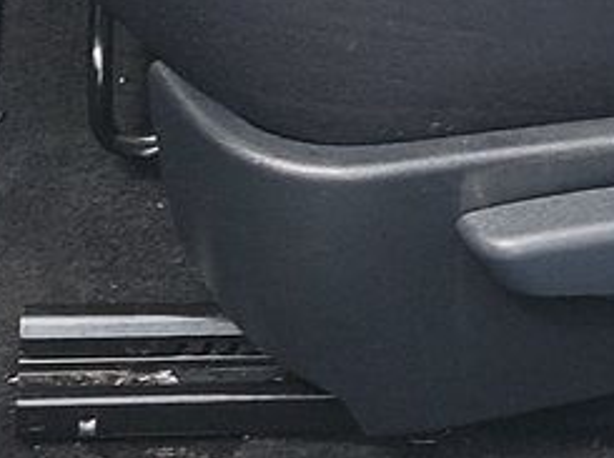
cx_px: 406
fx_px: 2781
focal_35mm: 157
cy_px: -1036
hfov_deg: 12.6
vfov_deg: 7.8
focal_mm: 6.7
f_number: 1.8
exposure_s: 1/222
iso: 50
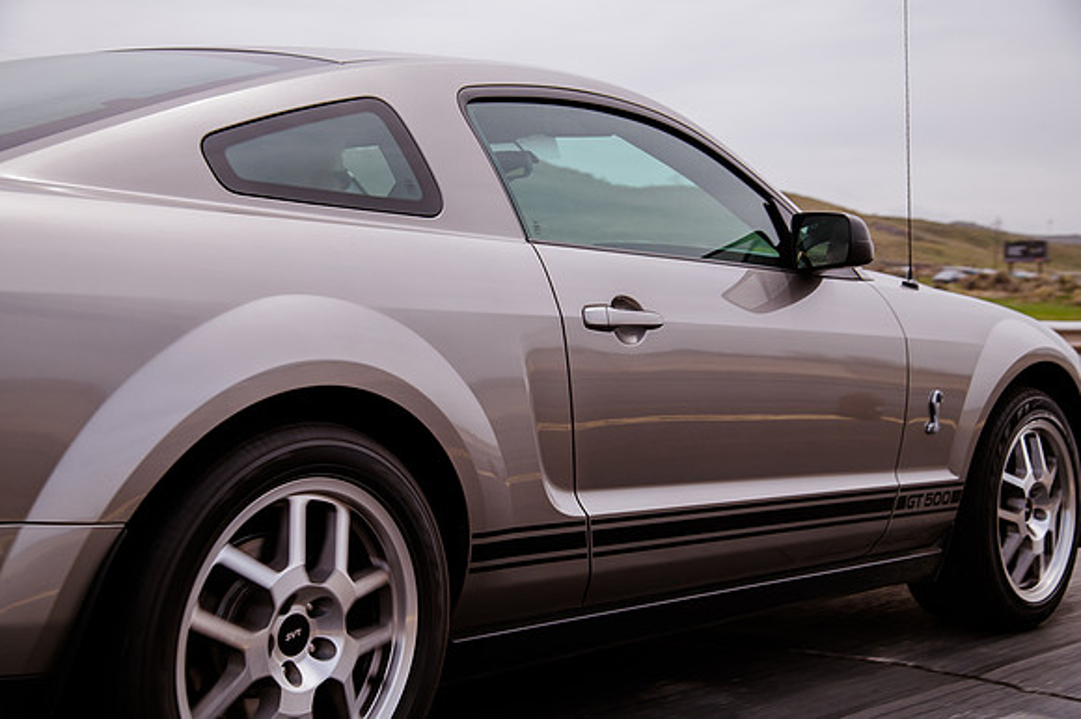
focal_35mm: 59
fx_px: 1763
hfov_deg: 34.1
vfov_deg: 23.1
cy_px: 360
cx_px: 537
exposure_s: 1/500
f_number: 6.3
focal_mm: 58
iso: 200
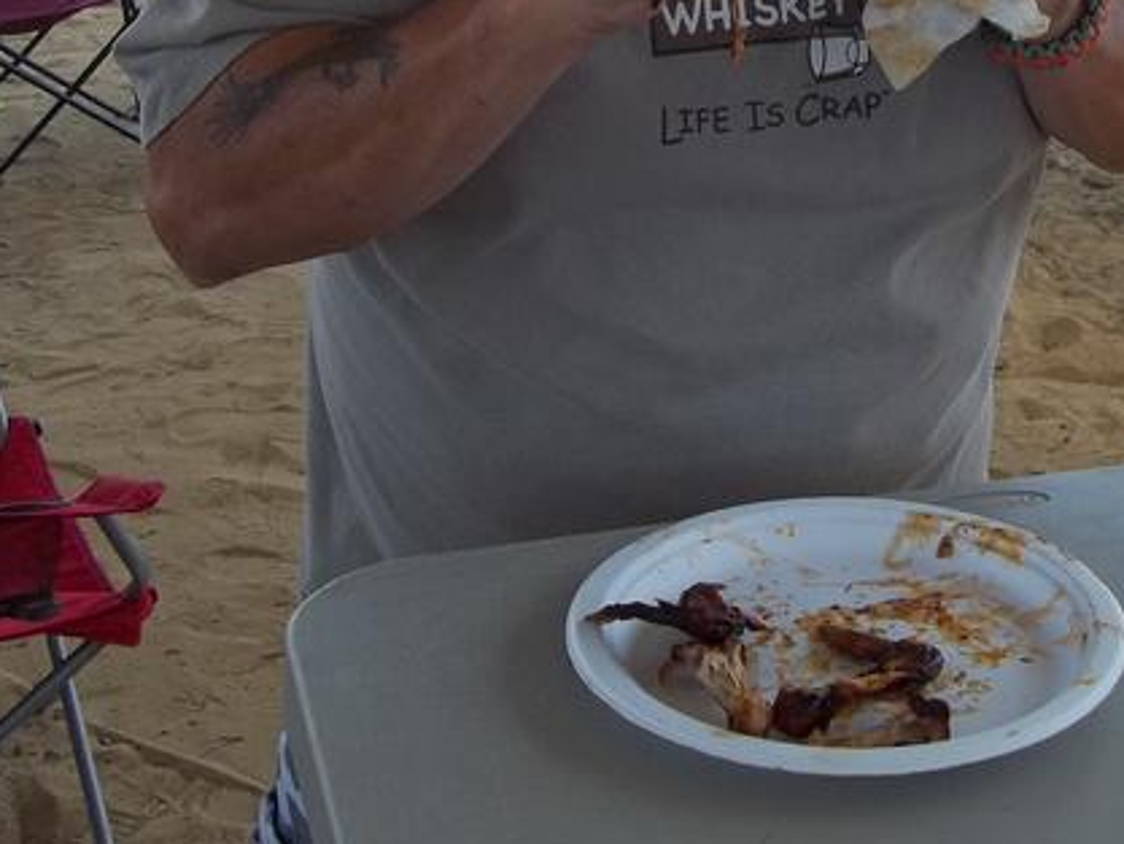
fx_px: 2241
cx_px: 857
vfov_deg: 20.5
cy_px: -42
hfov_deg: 27.7
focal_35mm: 69
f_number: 2.9
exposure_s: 1/320
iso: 64
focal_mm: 5.7
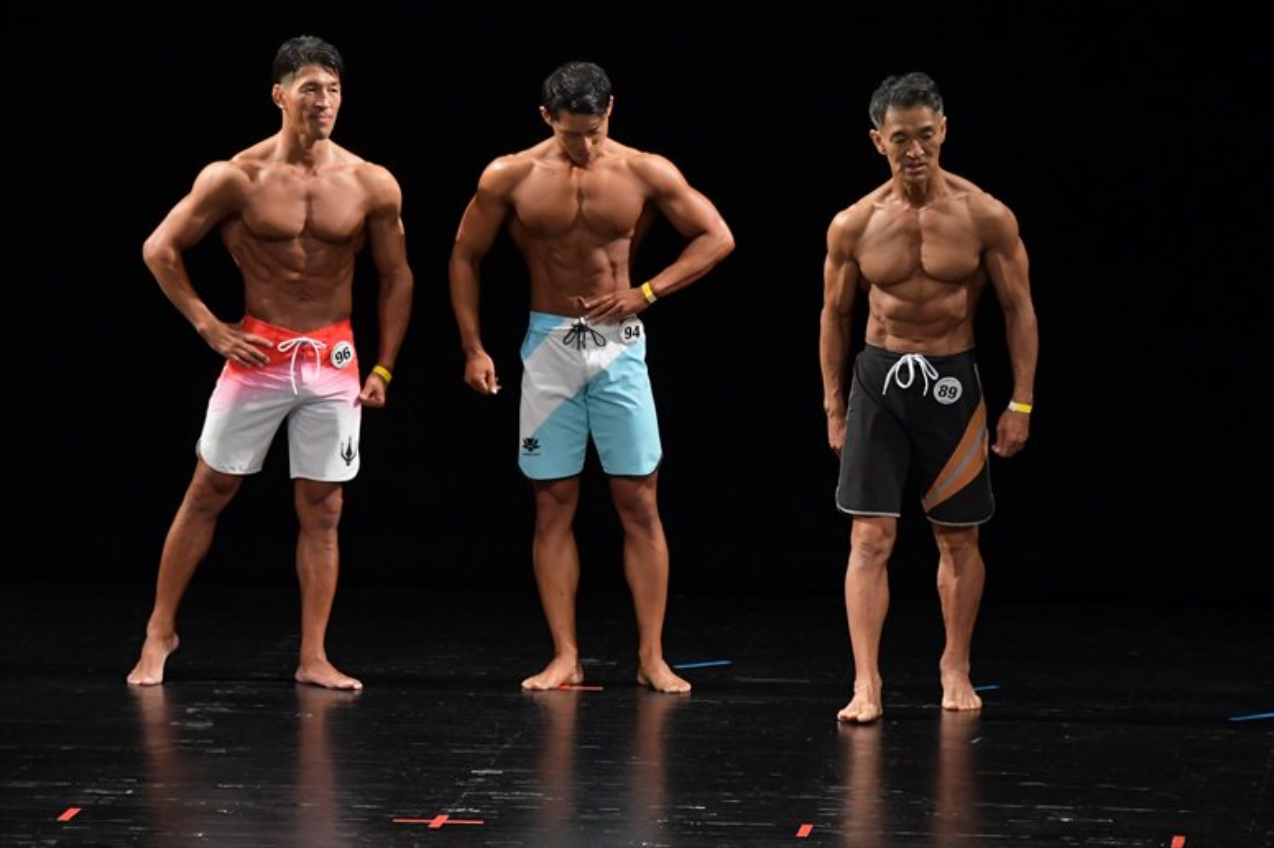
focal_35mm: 270
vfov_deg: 5.1
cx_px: 637
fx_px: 9550
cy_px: 424
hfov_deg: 7.6
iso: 3200
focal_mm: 180
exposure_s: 1/400
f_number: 5.6
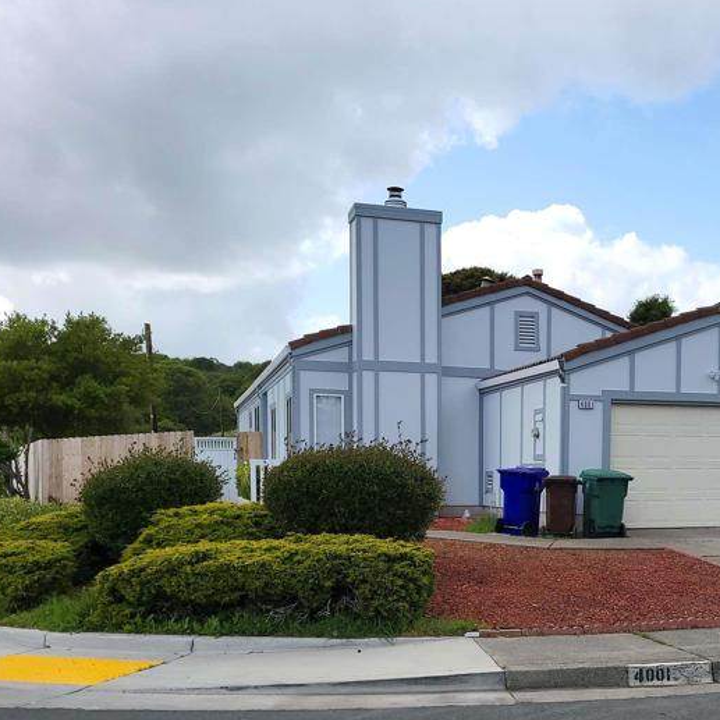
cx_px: 542
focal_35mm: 42
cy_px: 521
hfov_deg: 39.0
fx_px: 988
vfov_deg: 39.2
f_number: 1.8
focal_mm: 5
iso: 40
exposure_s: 1/1576
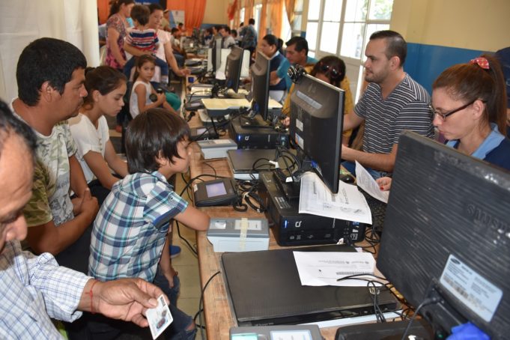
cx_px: 255
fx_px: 382
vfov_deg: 47.9
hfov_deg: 67.4
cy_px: 170
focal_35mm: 27
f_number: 3.5
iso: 500
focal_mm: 18
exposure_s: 1/60
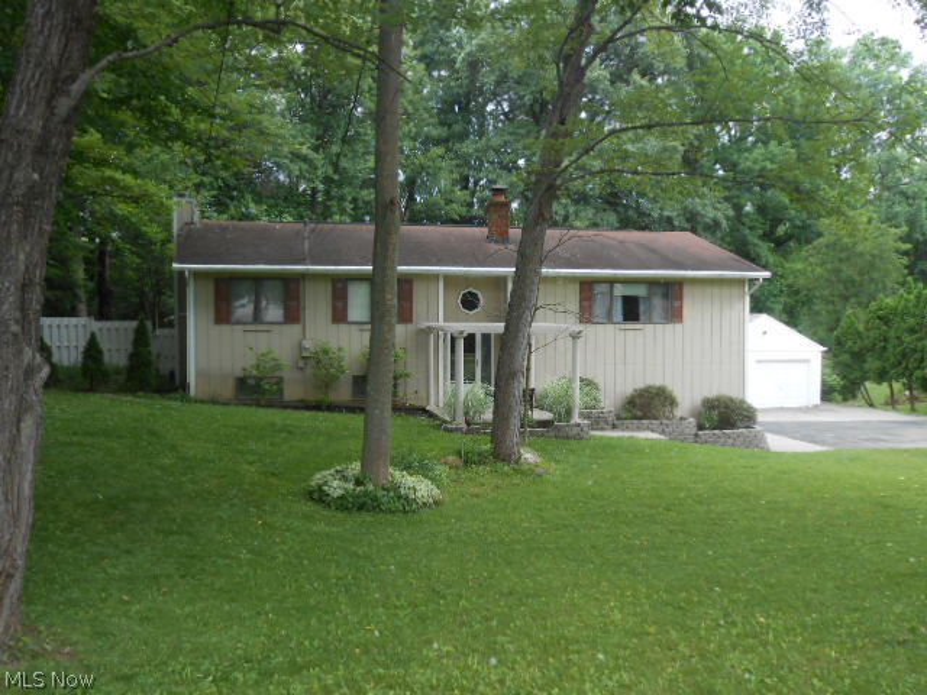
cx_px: 464
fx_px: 911
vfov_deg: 41.8
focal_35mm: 34
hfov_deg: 54.0
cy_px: 348
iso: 80
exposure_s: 1/80
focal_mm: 6
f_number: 3.9
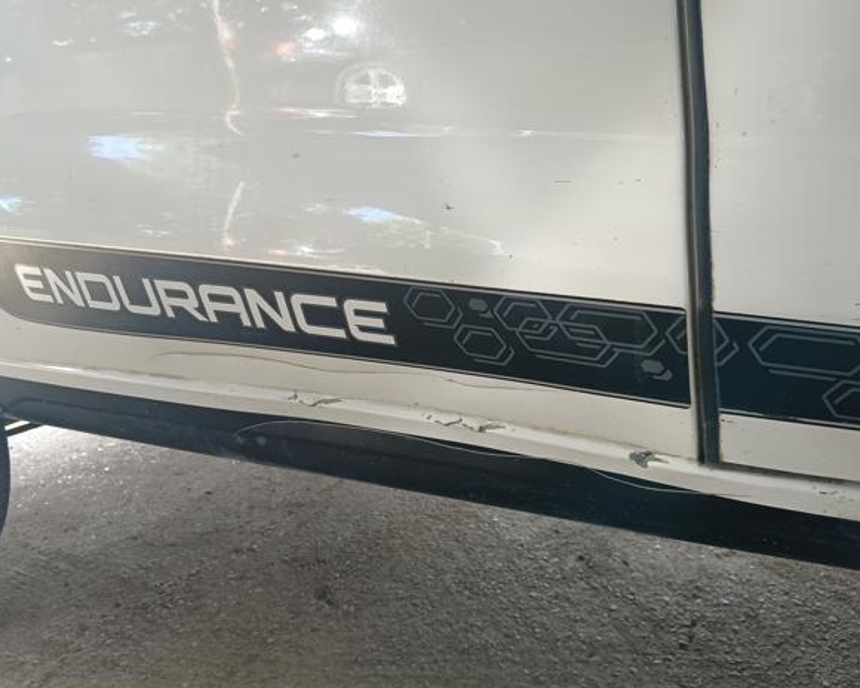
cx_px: 454
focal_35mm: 28
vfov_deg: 51.5
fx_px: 713
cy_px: 345
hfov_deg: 62.2
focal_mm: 4.81
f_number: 1.8
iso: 265
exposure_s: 1/120
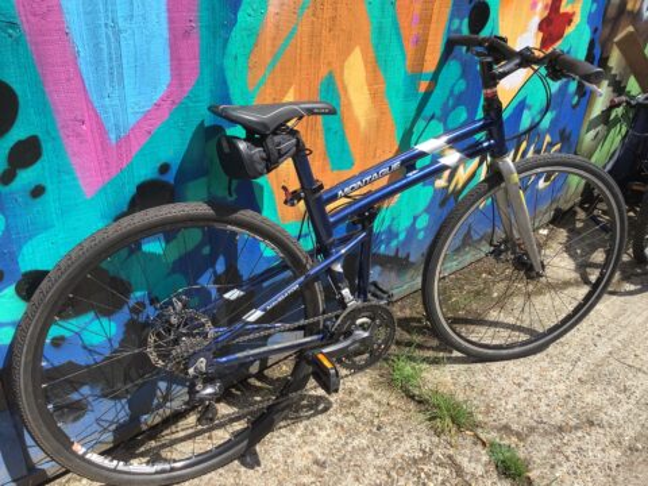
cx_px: 324
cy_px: 243
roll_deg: -7.6
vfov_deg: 45.4
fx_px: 580
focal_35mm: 31
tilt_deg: -30.7
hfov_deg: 58.4
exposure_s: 1/754
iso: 25
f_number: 2.4
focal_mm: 3.3
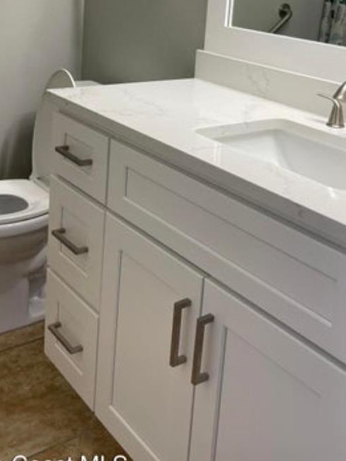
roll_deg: -4.0
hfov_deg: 31.5
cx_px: 176
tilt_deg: -11.7
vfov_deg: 39.3
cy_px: 80
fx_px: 613
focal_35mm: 46
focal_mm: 5.1
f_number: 1.6
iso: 80
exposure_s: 1/120
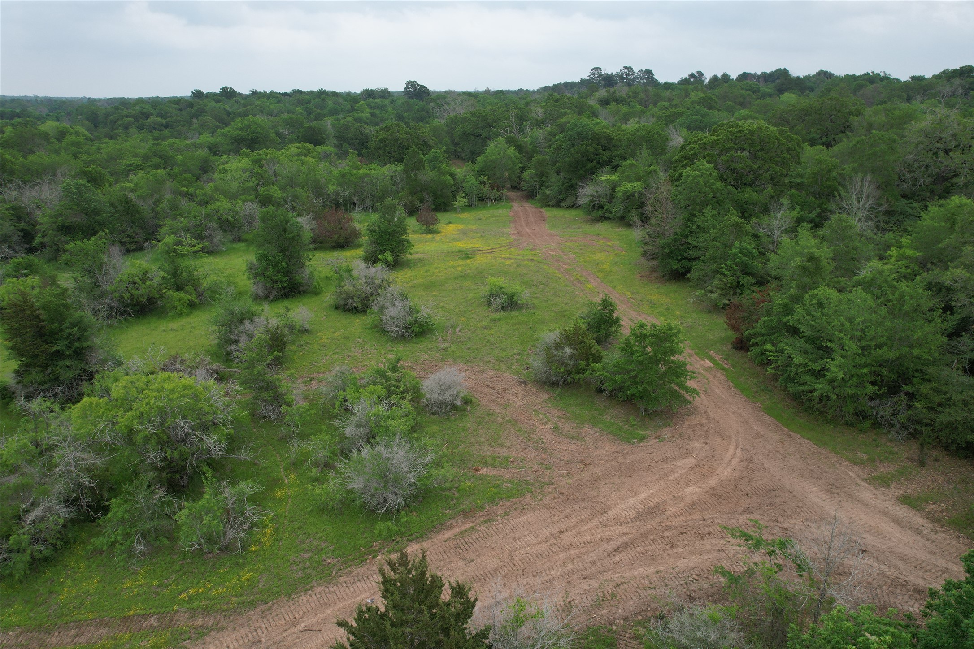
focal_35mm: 22
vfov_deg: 57.2
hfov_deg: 78.6
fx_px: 595
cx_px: 487
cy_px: 324
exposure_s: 1/1250
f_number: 2.8
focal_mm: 8.38
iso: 130
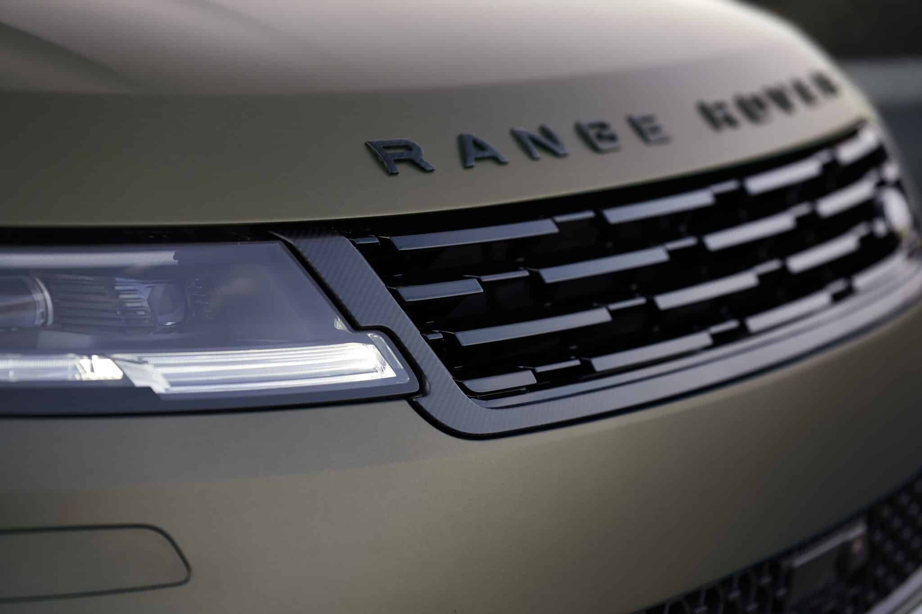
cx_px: 461
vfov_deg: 16.1
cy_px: 307
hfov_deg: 23.9
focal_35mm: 85
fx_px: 2177
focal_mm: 85
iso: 125
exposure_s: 1/400
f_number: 2.5
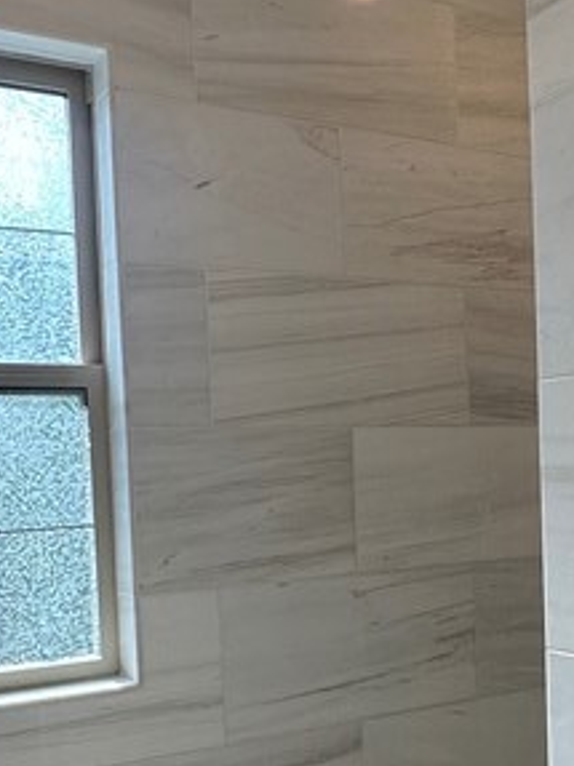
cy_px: 512
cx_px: 433
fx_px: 1106
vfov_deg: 37.8
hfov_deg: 28.6
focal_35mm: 50
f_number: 2.2
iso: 40
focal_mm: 2.22
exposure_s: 1/241
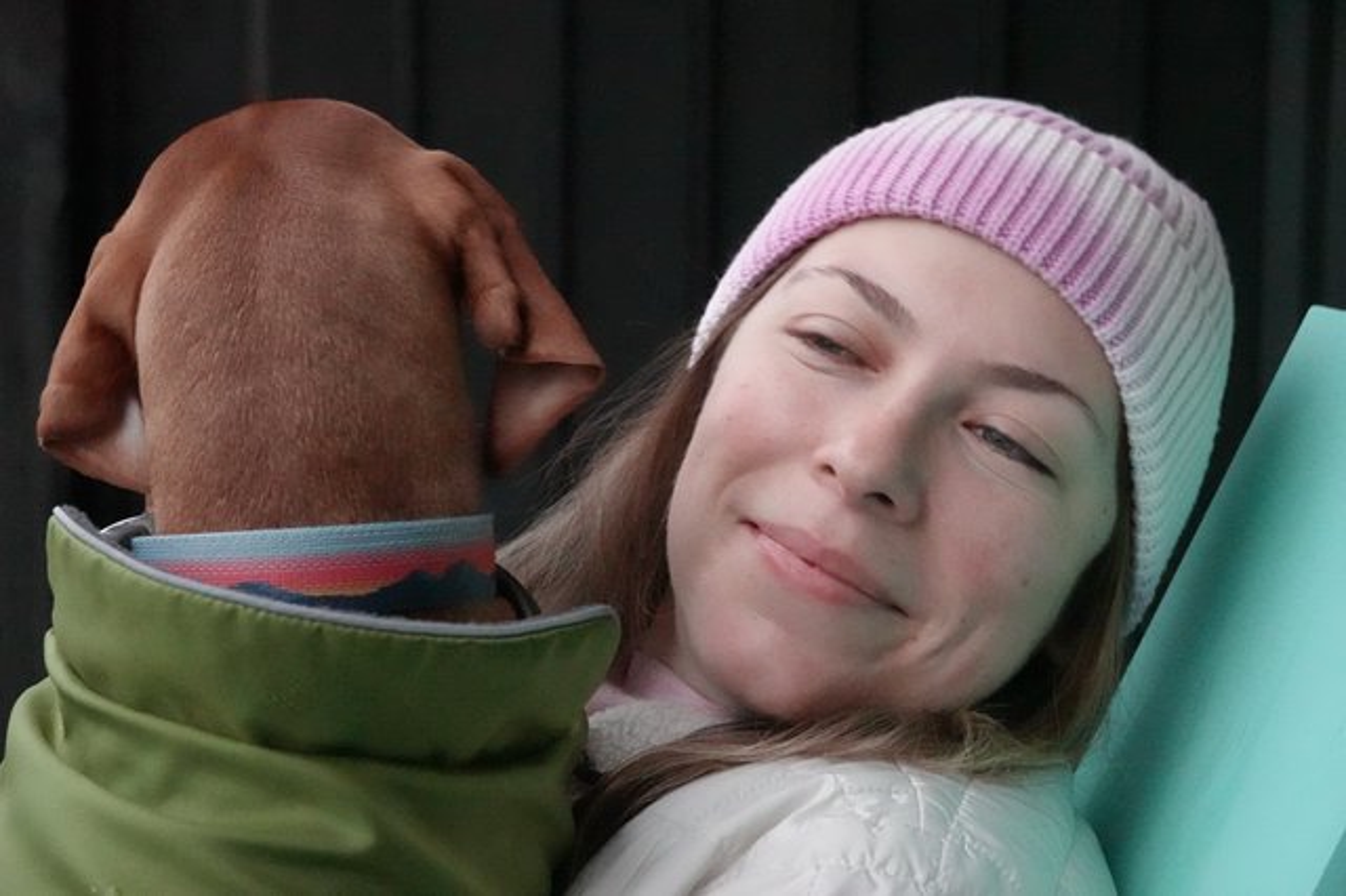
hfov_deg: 26.0
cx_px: 673
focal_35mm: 78
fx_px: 2915
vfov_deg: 17.5
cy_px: 448
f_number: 4
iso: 6400
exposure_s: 1/100
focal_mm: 28.54
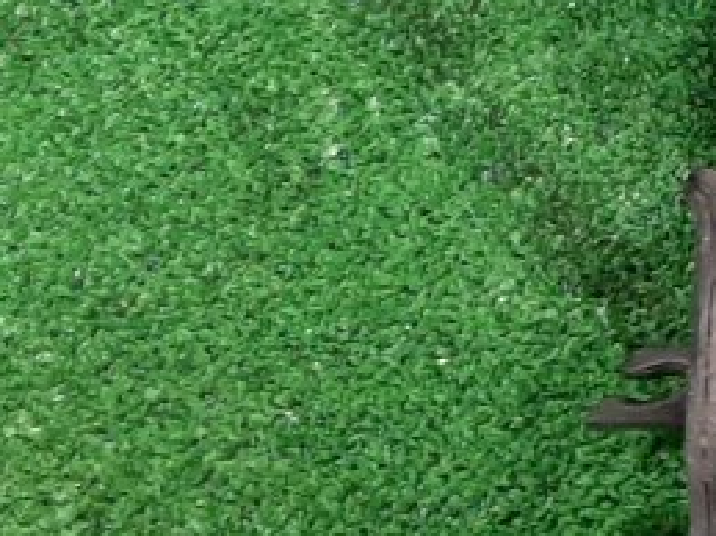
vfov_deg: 10.0
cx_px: 1001
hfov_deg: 13.5
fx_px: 2874
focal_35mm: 139
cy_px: -478
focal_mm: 4.6
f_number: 2
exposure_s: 1/25
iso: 314
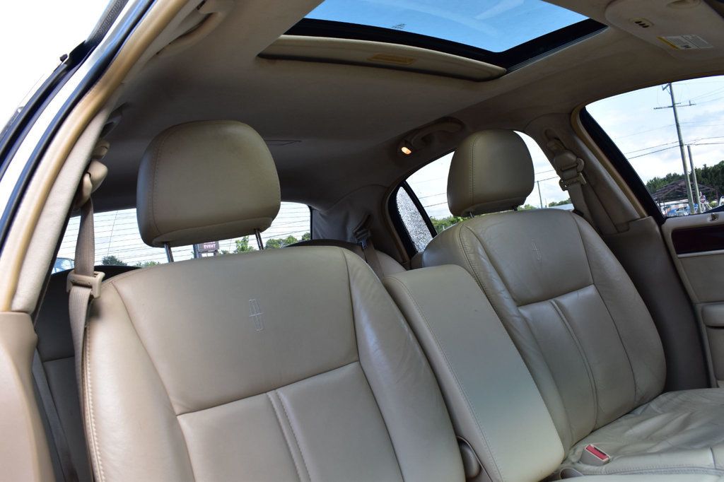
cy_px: 241
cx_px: 362
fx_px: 603
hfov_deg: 61.9
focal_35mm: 30
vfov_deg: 43.6
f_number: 8
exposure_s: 1/80
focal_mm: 20
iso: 400
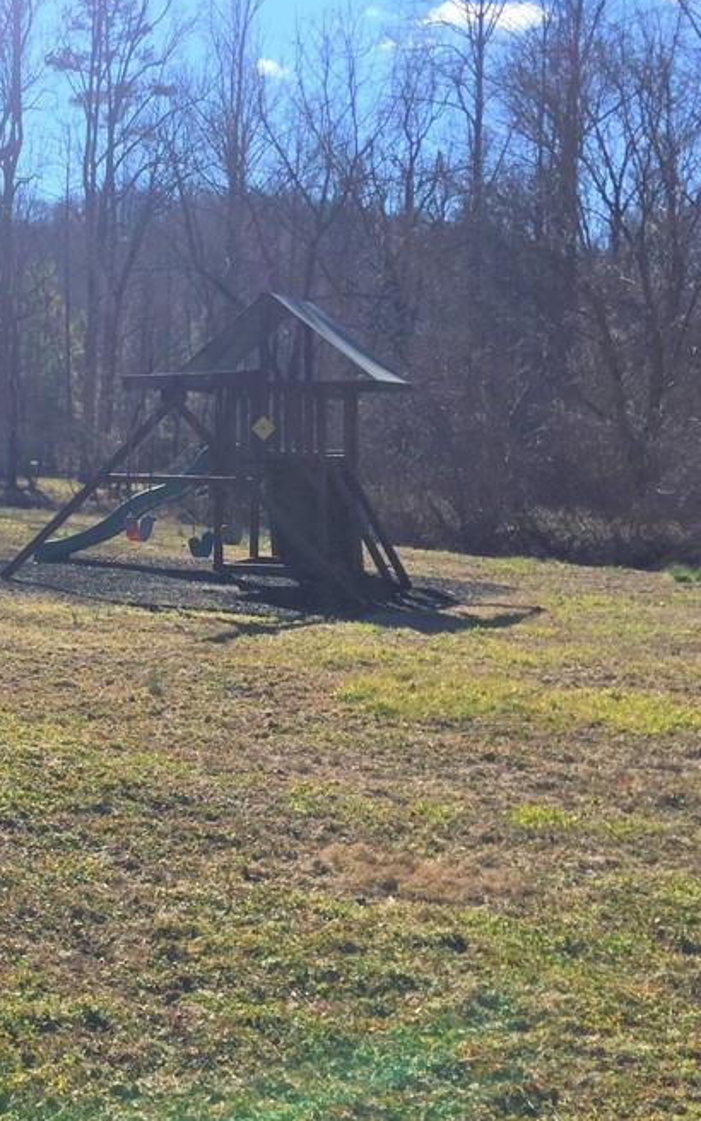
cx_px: -10
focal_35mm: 48
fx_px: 1467
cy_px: 496
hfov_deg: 25.5
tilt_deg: -5.3
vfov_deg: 41.8
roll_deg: -1.6
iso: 32
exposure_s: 1/2475
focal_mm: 4.15
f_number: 2.2
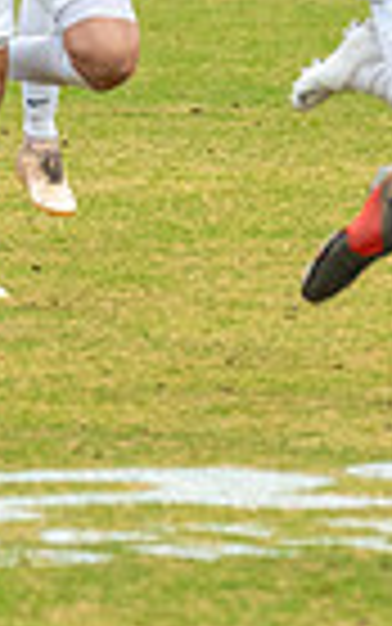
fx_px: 14565
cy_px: -115
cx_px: -23
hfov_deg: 1.5
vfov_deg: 2.5
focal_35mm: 853
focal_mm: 200
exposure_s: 1/1000
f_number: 5.6
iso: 3200
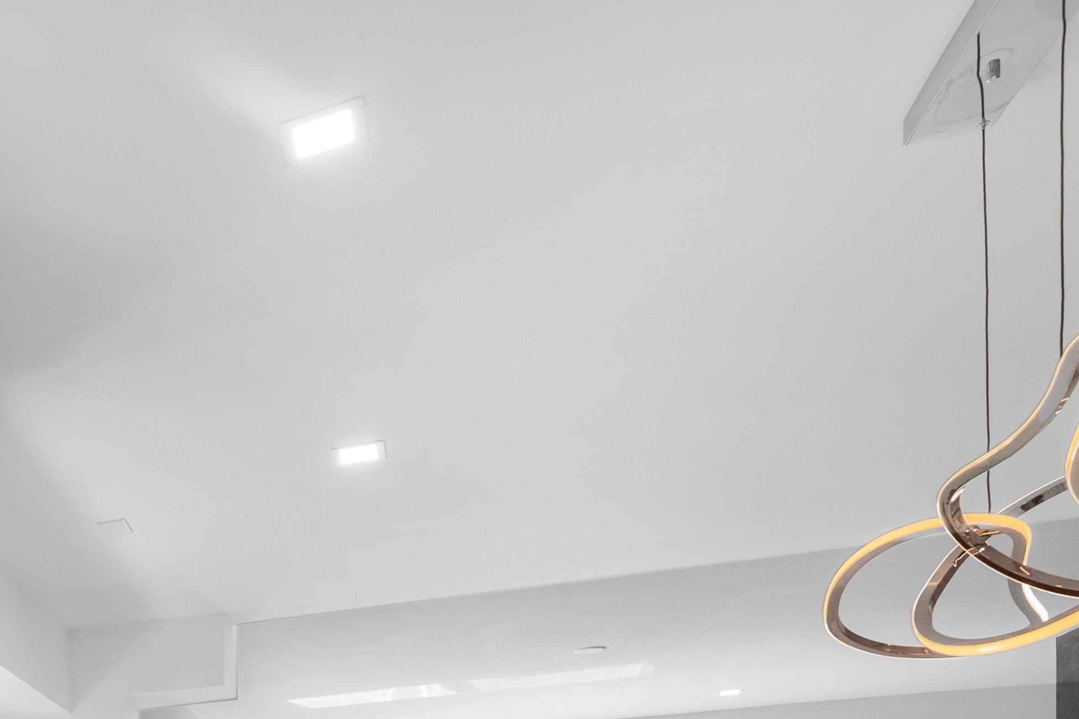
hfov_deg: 37.3
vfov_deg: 26.5
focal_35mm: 37
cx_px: -254
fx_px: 1109
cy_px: 1064
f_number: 8
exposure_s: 1/60
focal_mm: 12
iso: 320
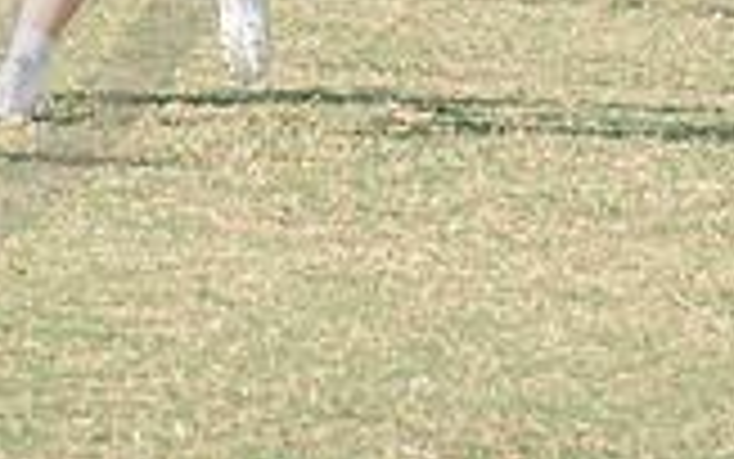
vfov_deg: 1.6
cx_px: -317
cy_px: -386
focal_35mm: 807
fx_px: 16149
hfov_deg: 2.6
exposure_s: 1/800
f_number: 5.6
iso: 250
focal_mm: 70
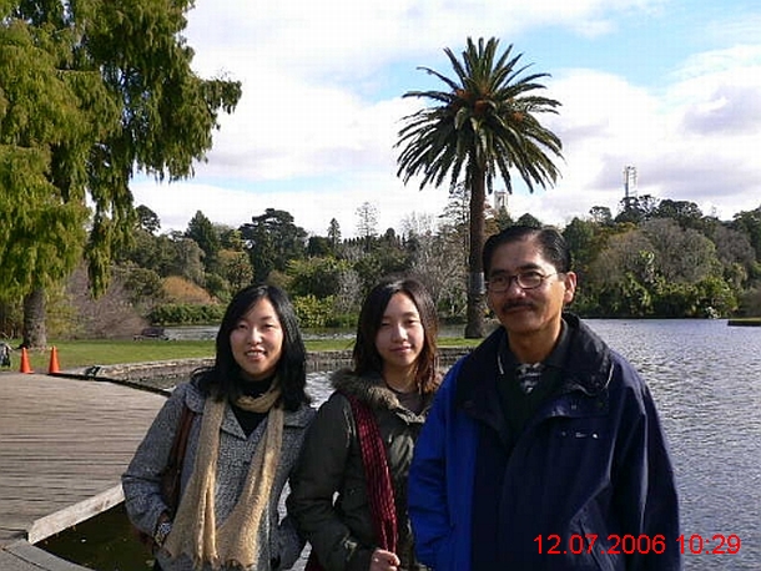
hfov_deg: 52.6
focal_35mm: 35
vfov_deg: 40.7
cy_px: 286
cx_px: 380
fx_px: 770
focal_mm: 5.8
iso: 80
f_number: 5.6
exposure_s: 1/160
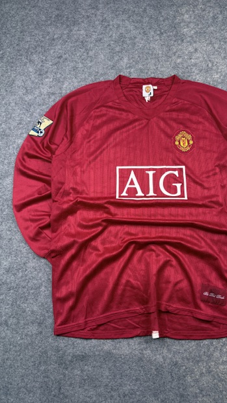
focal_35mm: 27
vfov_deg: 69.8
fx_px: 289
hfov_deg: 42.5
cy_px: 197
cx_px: 146
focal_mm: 6.76
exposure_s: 1/100
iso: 50
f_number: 1.78
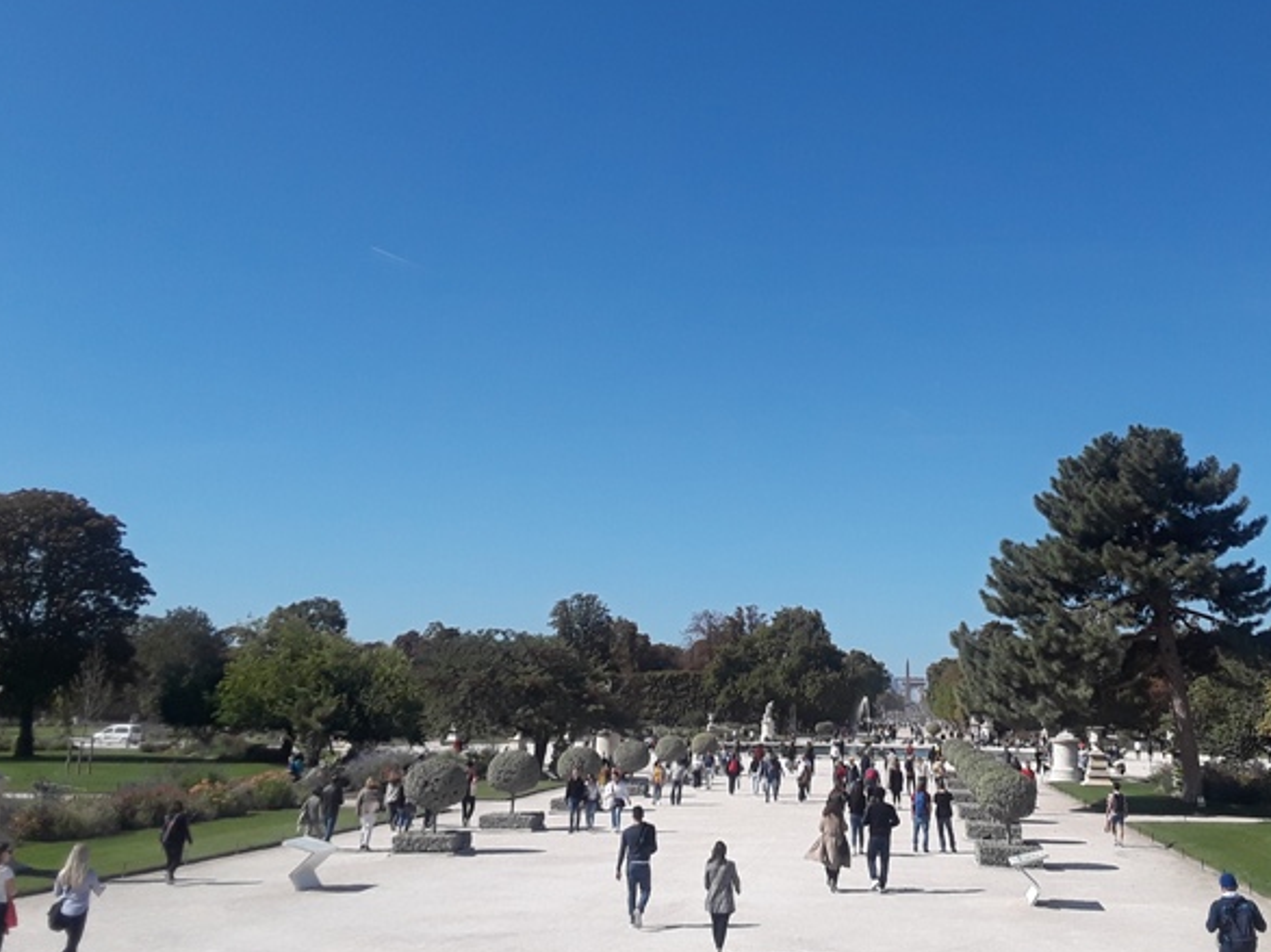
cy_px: 432
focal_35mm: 39
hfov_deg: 47.5
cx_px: 789
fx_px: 1431
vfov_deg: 36.8
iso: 40
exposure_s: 1/2141
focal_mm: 2.9
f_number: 1.9
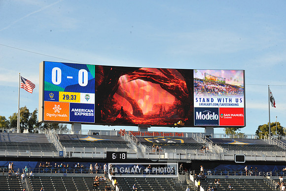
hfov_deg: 19.5
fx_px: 834
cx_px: 143
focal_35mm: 105
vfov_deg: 13.0
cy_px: 96
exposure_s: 1/800
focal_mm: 105
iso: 1600
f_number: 14
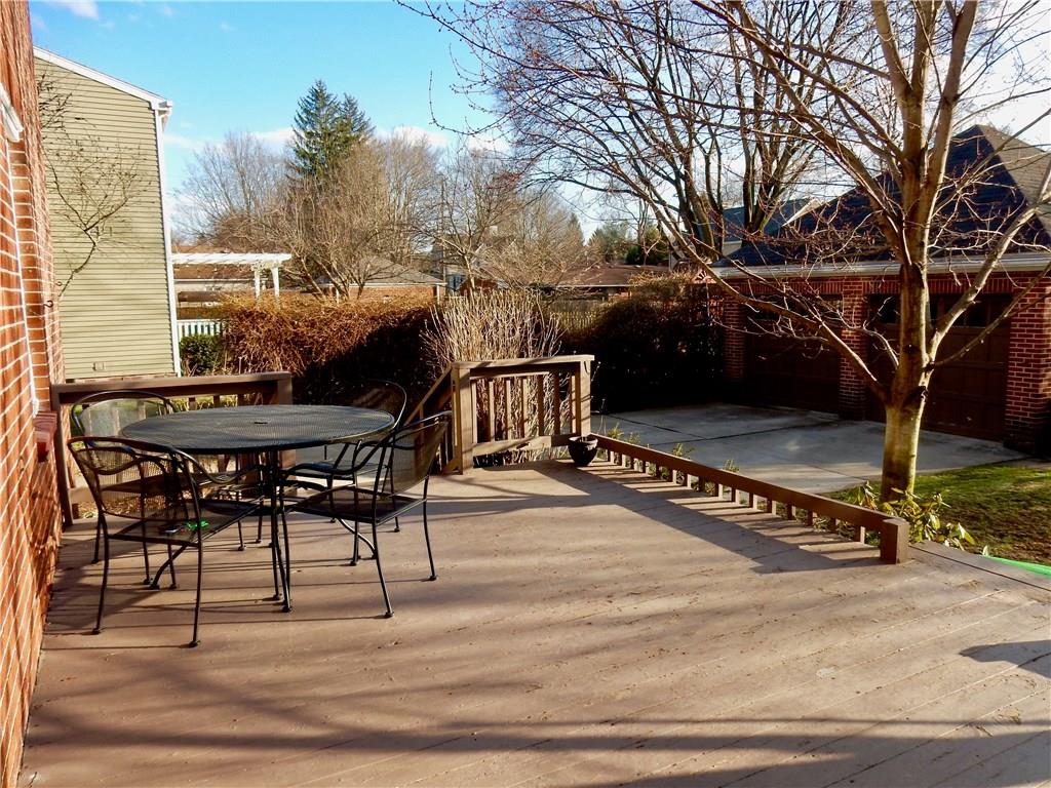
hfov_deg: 69.4
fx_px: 759
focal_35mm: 25
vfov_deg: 54.9
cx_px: 526
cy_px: 394
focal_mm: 4.5
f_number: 3.7
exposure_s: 1/320
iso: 125
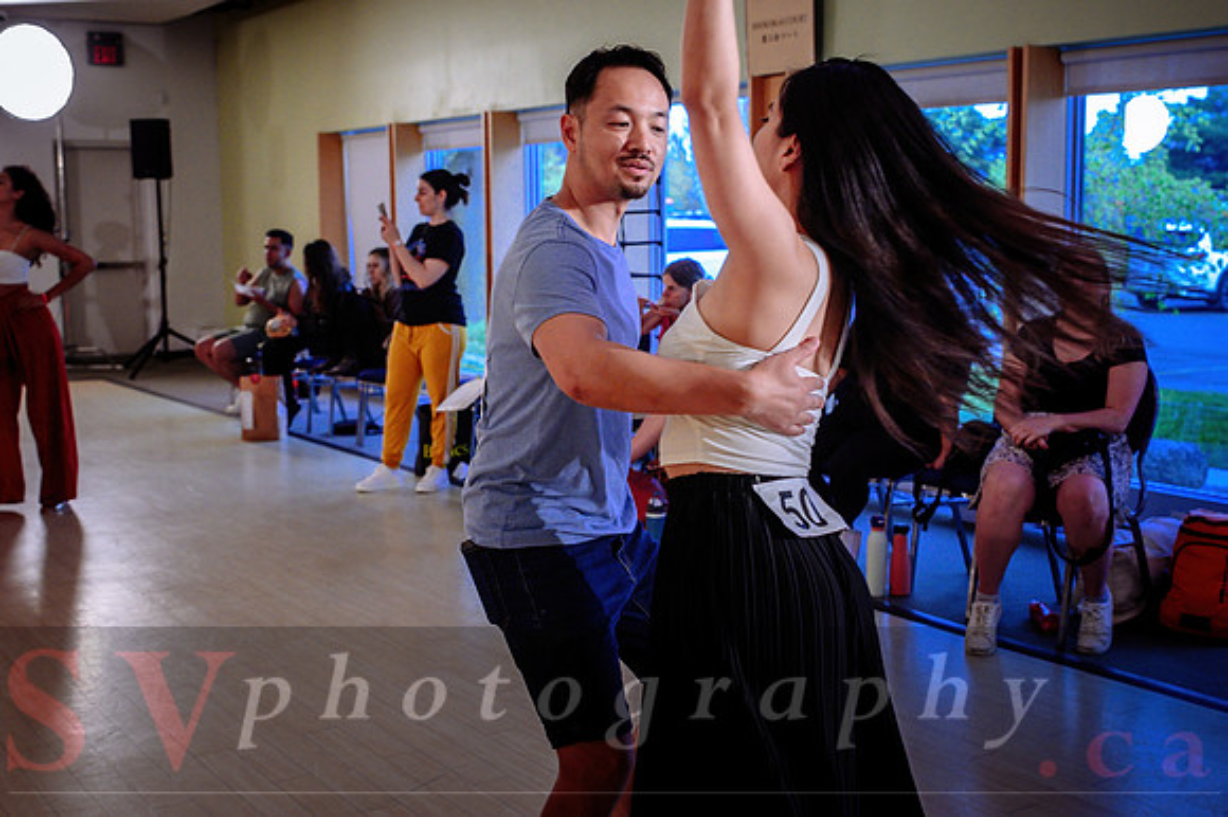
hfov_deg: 46.4
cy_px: 408
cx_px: 614
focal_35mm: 42
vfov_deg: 31.9
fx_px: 1432
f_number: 3.2
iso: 1250
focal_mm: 28
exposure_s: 1/200
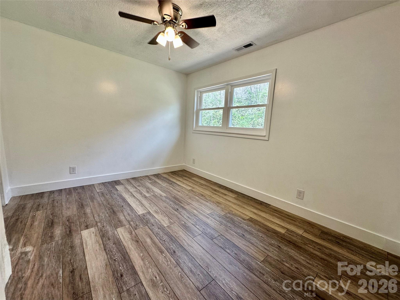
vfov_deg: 85.7
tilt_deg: -7.4
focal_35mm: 14
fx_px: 162
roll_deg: -2.7
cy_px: 150
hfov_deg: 102.1
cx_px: 200
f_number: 2.2
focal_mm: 2.22
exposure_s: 1/120
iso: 100
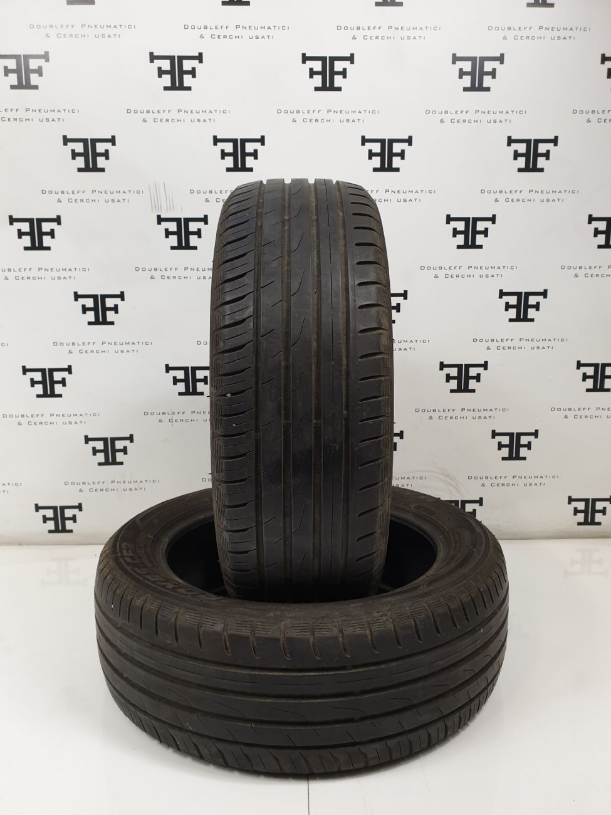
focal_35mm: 26
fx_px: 612
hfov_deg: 53.1
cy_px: 408
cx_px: 306
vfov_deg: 67.3
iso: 100
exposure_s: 1/50
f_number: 2.4
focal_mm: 4.3
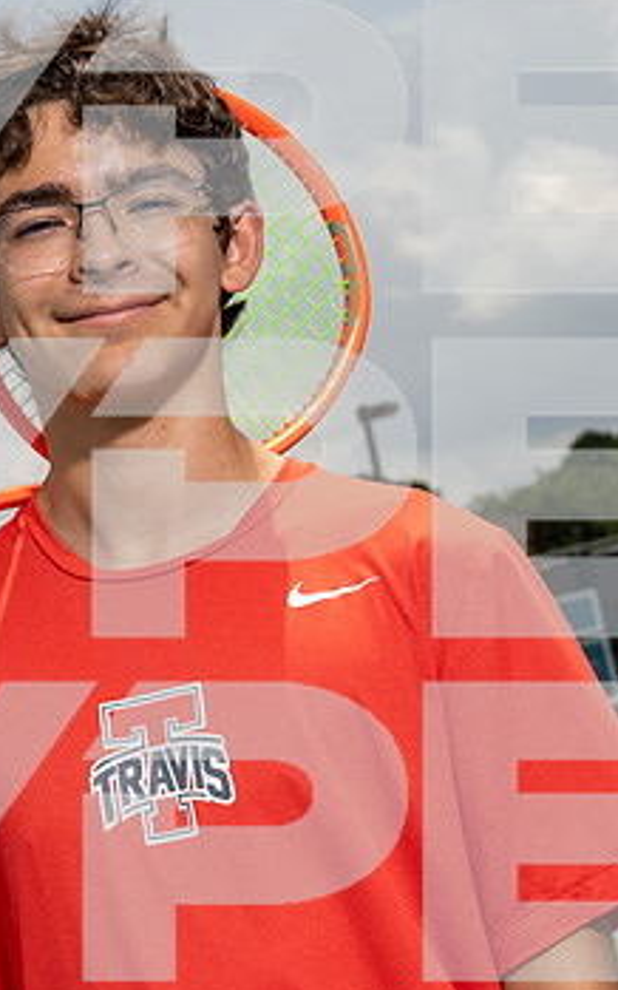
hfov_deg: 11.1
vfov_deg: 17.8
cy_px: 489
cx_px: 37
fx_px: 3154
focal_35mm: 117
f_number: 11
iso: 100
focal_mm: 69
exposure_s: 1/250
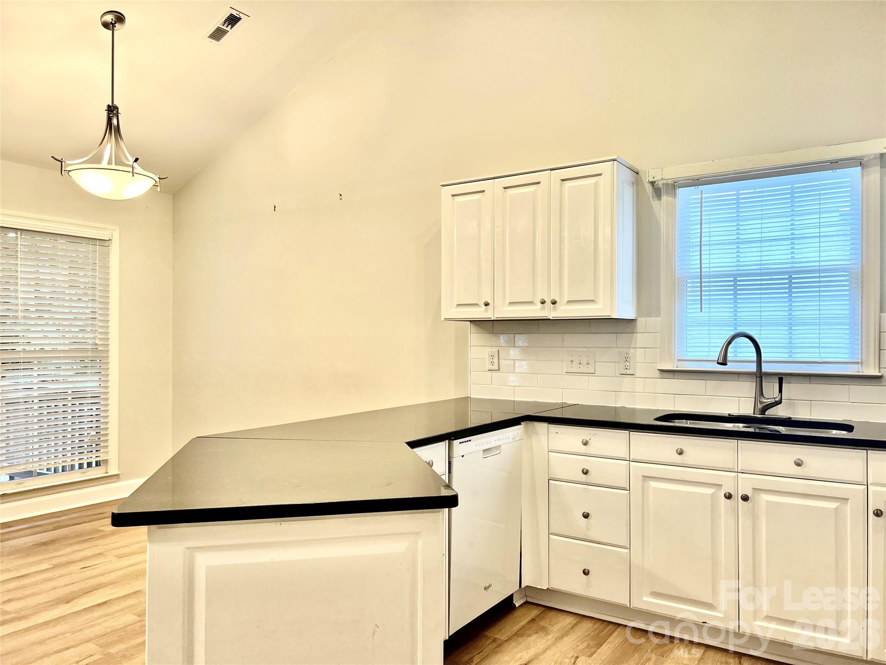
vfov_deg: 53.1
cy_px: 332
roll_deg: +0.0
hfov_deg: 67.3
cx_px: 443
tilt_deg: +0.4
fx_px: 665
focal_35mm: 26
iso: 100
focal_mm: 5.7
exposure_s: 1/120
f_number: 1.5
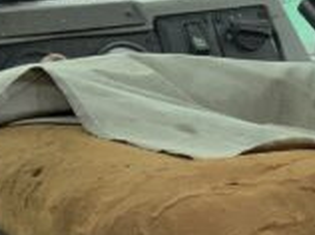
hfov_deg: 10.1
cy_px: 20
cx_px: 512
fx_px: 1708
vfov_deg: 7.9
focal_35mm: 188
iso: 16
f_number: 1.8
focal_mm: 3
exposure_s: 1/586
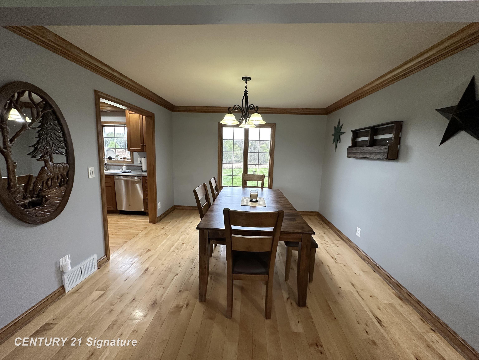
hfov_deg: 102.1
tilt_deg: -7.5
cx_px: 240
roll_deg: -1.3
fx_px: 194
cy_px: 180
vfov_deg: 85.7
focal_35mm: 14
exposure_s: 1/120
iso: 250
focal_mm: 2.22
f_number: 2.2
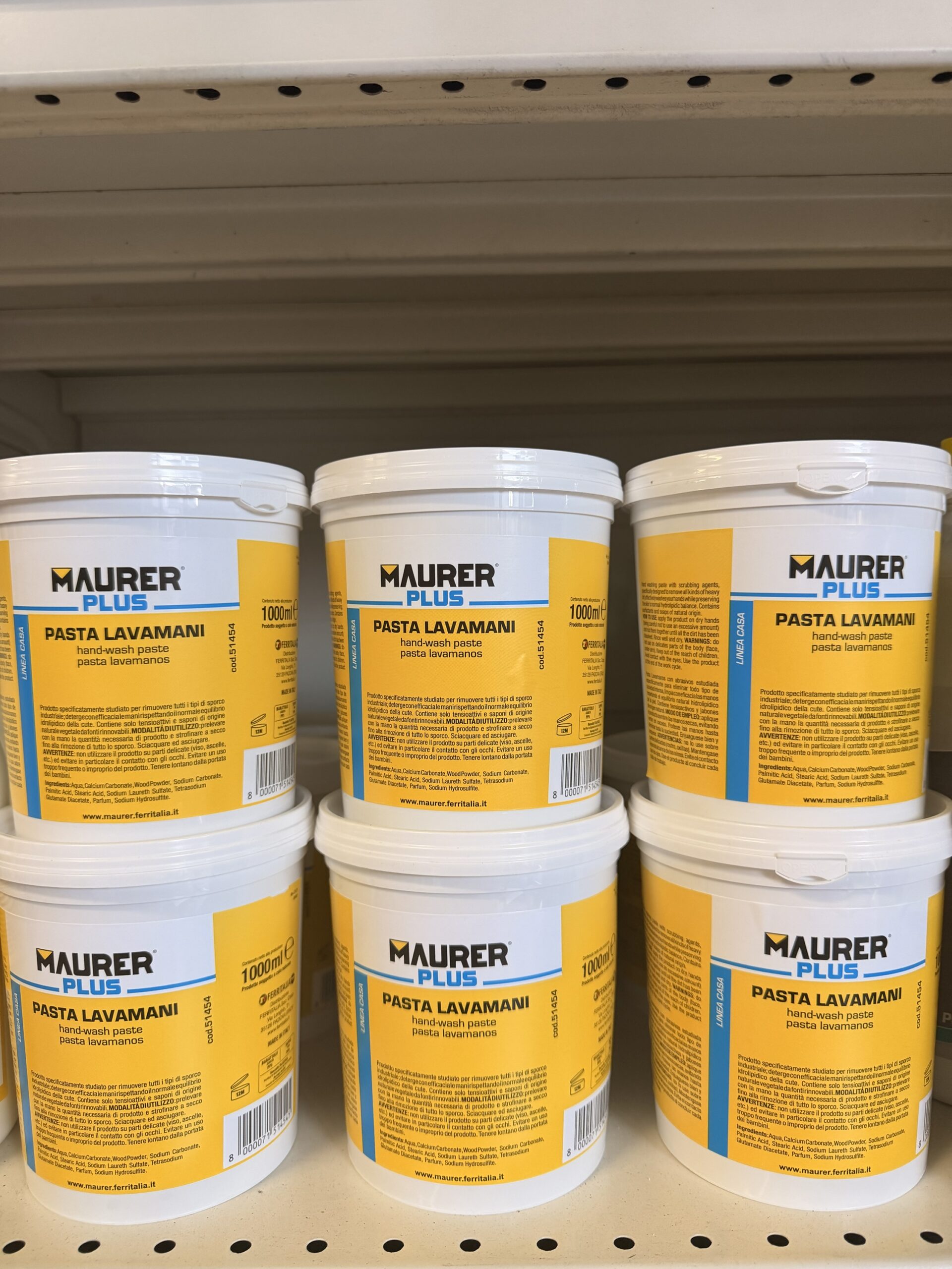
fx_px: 880
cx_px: 476
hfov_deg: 56.8
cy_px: 634
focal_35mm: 24
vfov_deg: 71.6
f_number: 1.78
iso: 160
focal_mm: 6.76
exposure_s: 1/100
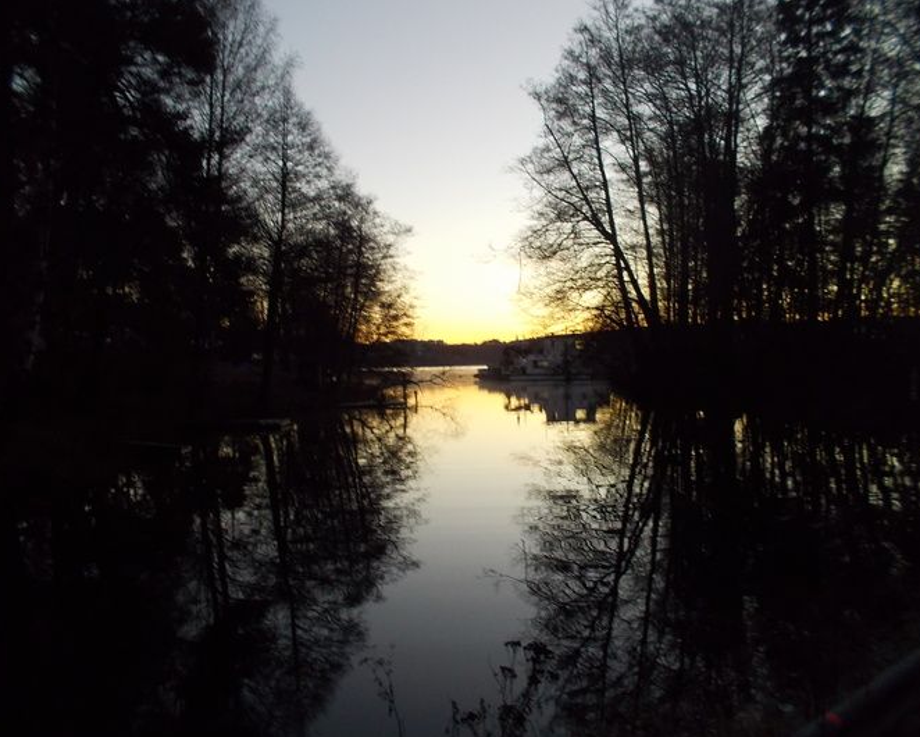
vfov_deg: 47.1
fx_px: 844
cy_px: 375
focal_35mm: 31
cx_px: 444
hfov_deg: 57.2
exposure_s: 1/25
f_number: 3.3
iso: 200
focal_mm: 4.1
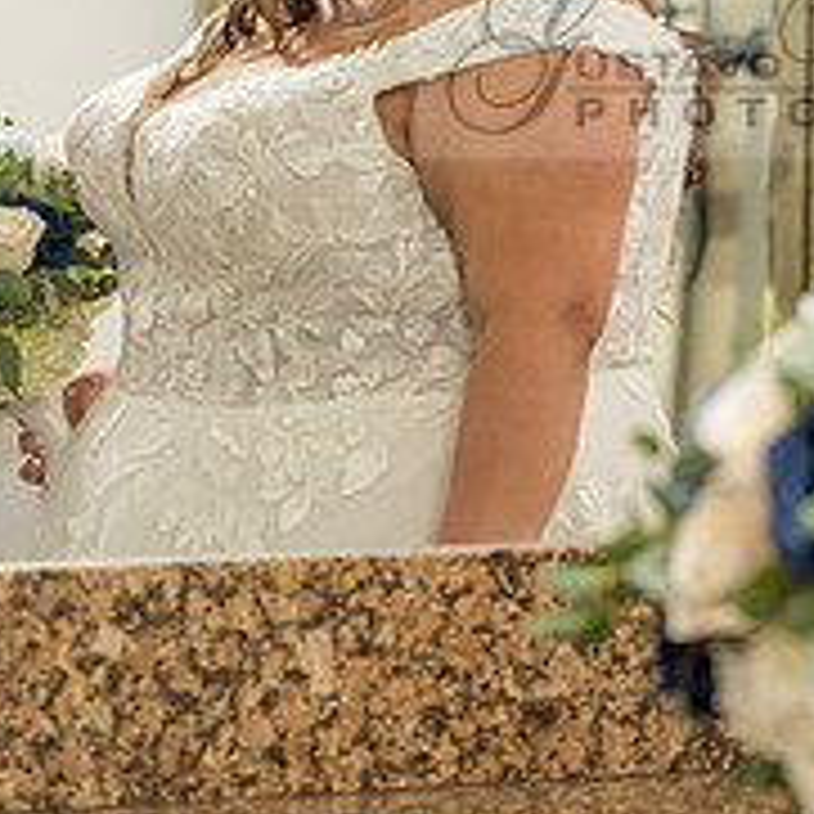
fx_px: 5081
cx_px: 801
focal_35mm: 191
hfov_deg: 9.1
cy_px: 52
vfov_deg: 9.1
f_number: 3.2
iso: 800
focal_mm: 70
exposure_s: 1/80
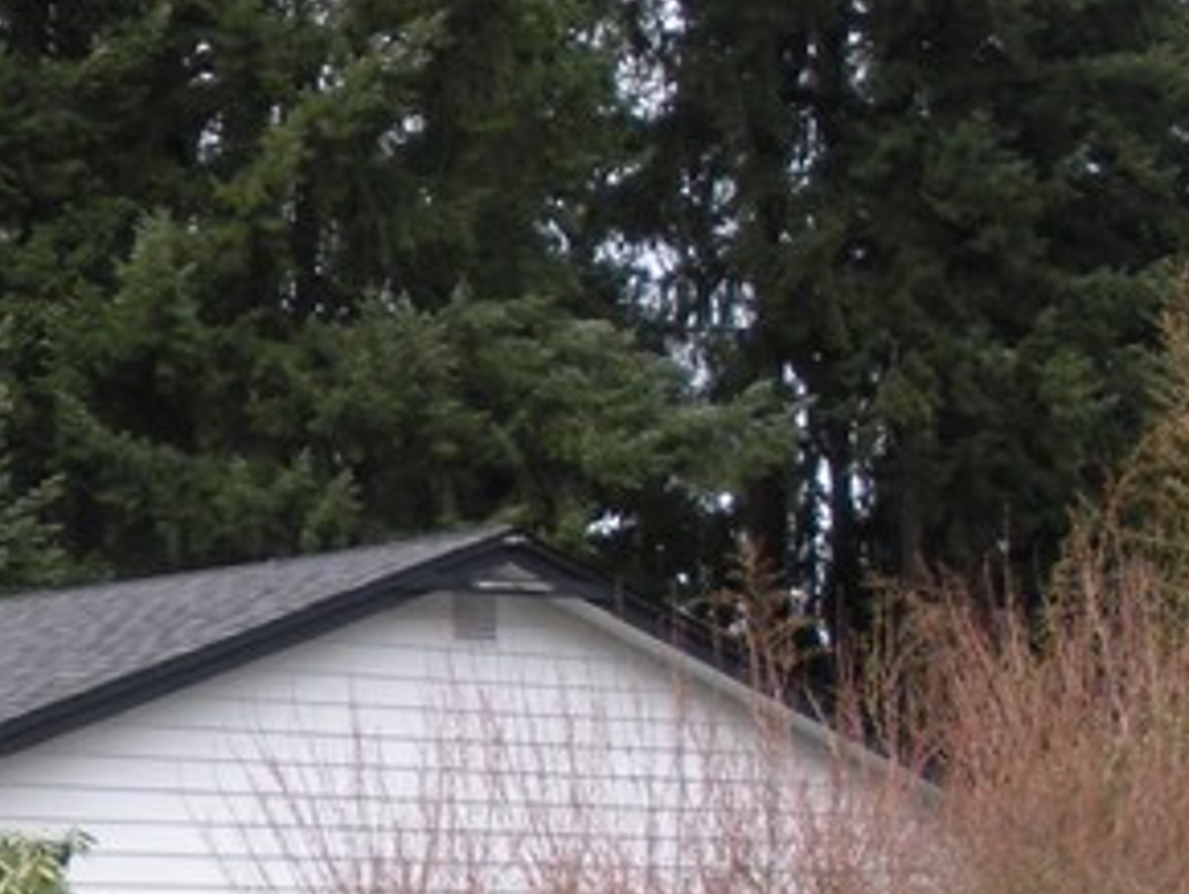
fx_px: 4366
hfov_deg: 14.6
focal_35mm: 127
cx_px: -504
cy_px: 853
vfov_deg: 11.6
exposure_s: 1/55.3
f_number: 3.5
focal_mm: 6.3
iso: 94
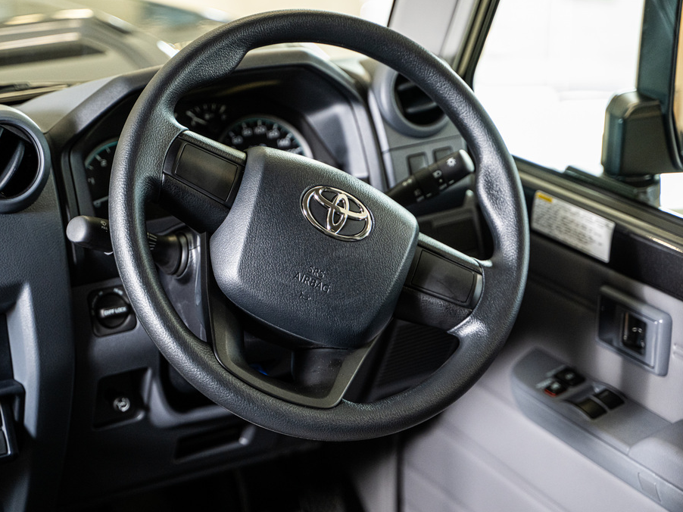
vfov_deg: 20.4
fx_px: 1420
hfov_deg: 27.0
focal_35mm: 72
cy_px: 255
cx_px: 321
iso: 1600
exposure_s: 1/200
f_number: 2.8
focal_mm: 66
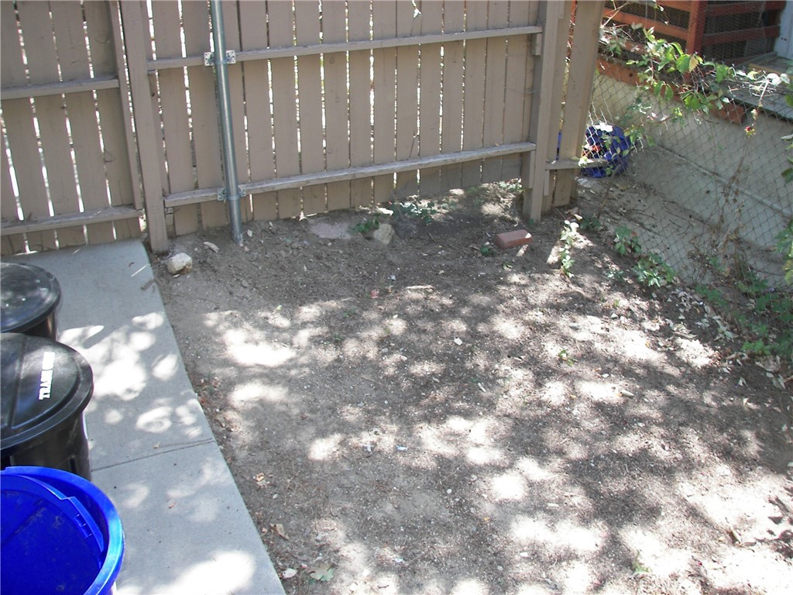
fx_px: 825
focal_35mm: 36
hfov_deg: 51.4
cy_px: 298
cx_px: 396
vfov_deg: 39.7
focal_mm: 6
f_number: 2.8
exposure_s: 1/40
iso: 50
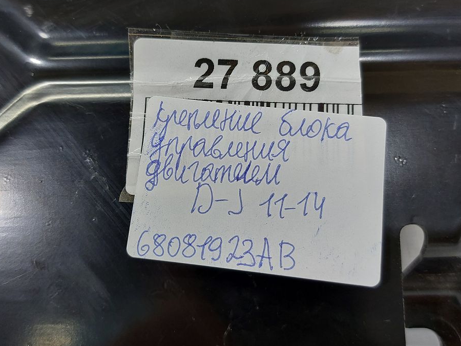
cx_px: 214
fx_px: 493
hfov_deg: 50.1
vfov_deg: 38.5
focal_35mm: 37
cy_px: 136
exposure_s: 1/50
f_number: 1.8
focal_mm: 5.23
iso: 32
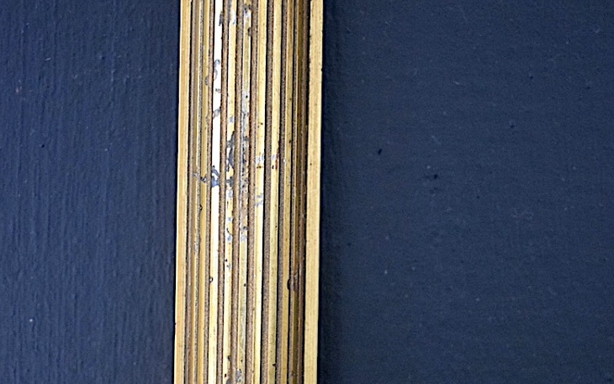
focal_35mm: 73
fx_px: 1219
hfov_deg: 28.3
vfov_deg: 17.6
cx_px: 333
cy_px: 360
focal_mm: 29
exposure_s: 1/100
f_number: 4.2
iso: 3200
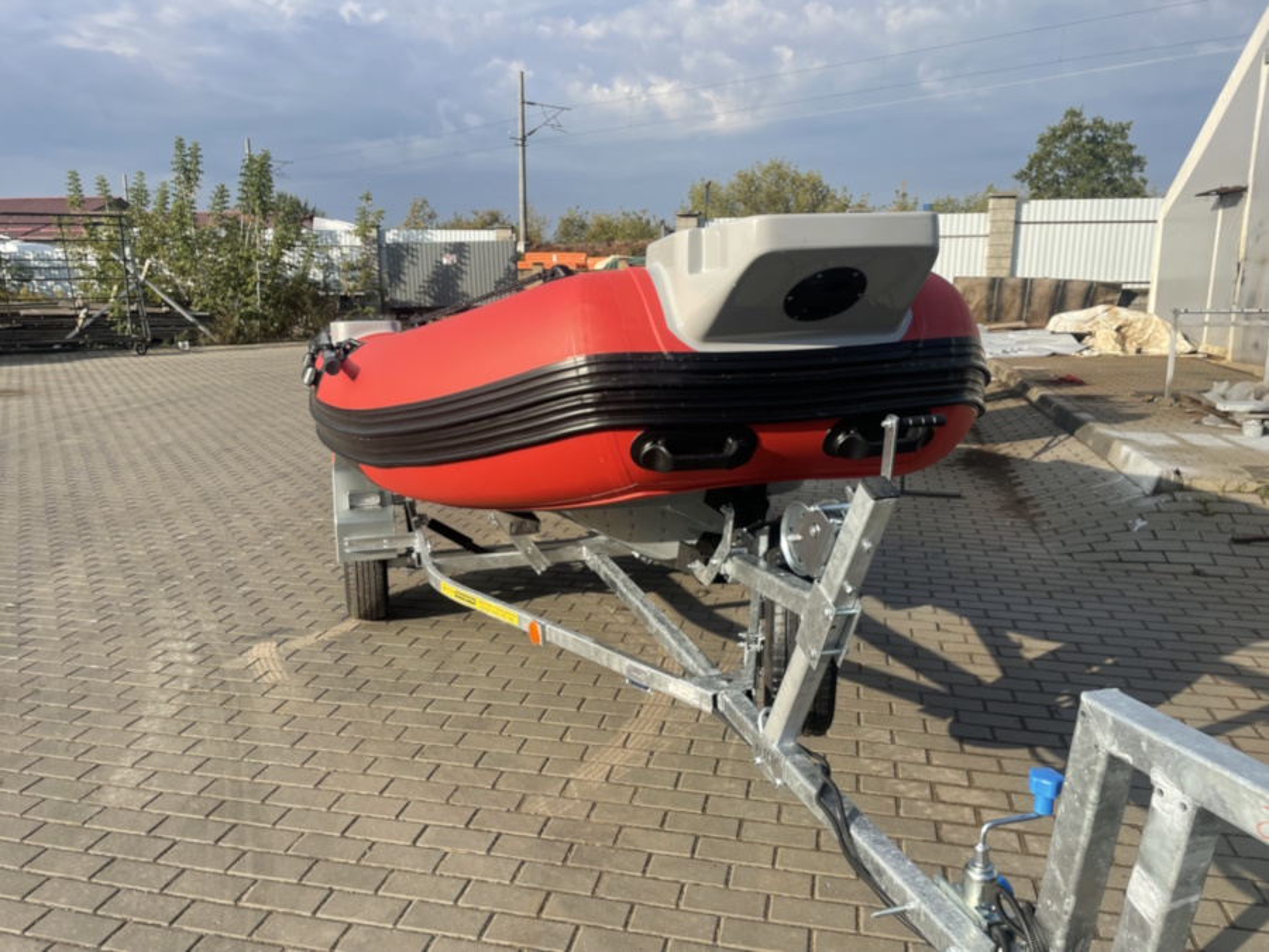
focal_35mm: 26
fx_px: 953
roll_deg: -1.5
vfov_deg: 53.1
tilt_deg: -11.2
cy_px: 476
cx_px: 634
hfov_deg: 67.3
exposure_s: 1/2564
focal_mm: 4.2
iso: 32
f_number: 1.6
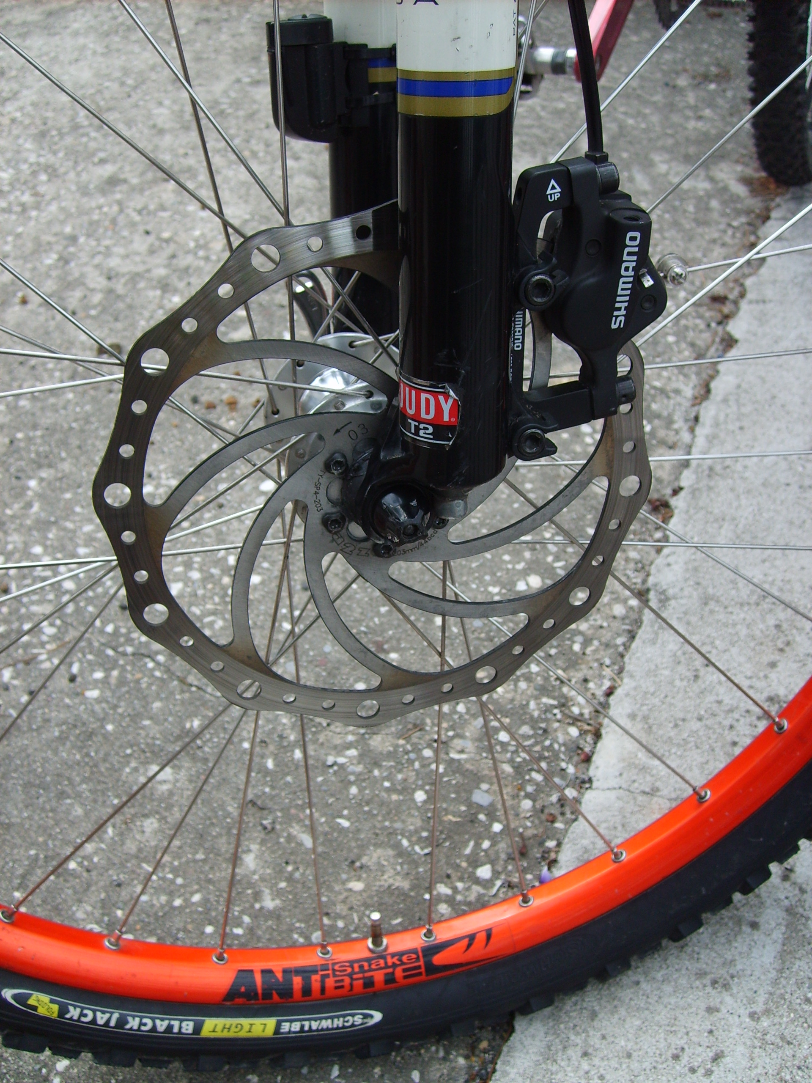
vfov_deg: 52.6
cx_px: 406
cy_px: 542
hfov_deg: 40.7
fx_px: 1095
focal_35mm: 35
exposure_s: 1/350
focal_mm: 5.8
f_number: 2.8
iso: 50
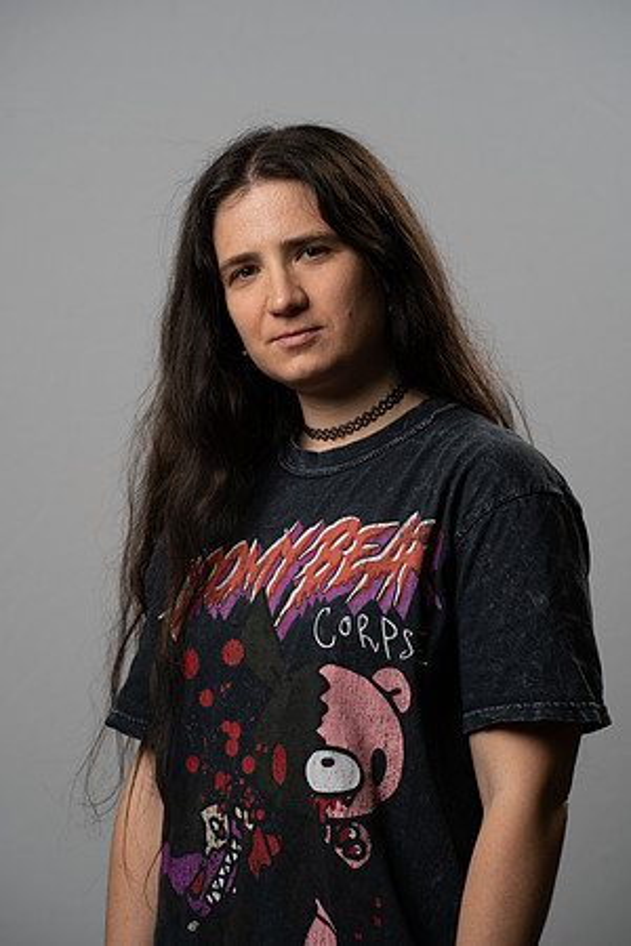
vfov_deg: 14.1
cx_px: 316
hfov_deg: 9.4
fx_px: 3838
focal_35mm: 146
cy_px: 473
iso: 160
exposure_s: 1/160
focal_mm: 146
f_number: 7.1
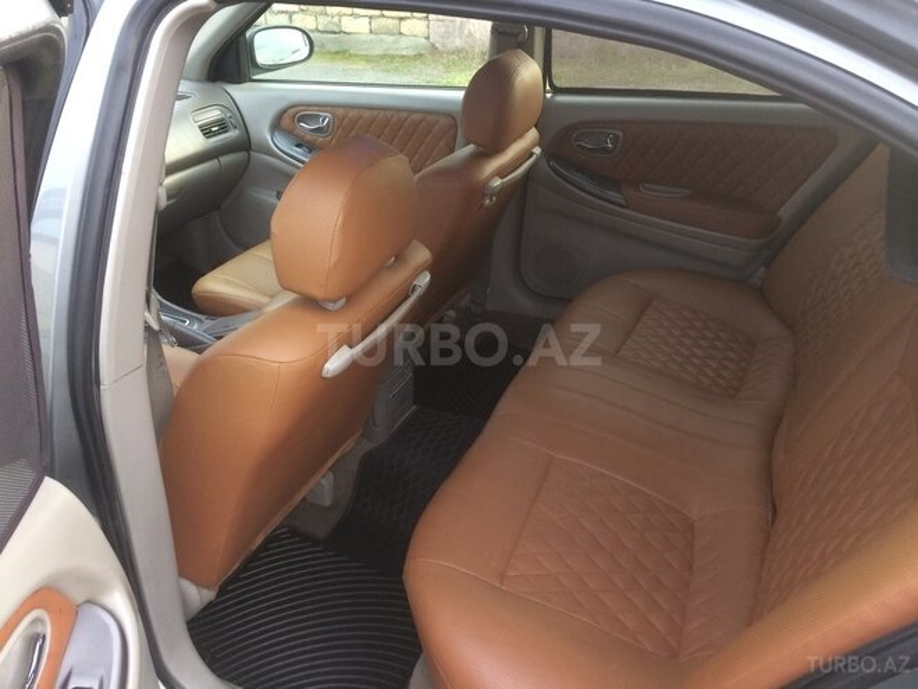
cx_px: 459
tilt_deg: -30.5
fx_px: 769
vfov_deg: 48.2
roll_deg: +1.2
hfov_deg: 61.7
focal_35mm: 29
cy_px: 344
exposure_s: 1/33
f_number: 2.2
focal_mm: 4.15
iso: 50
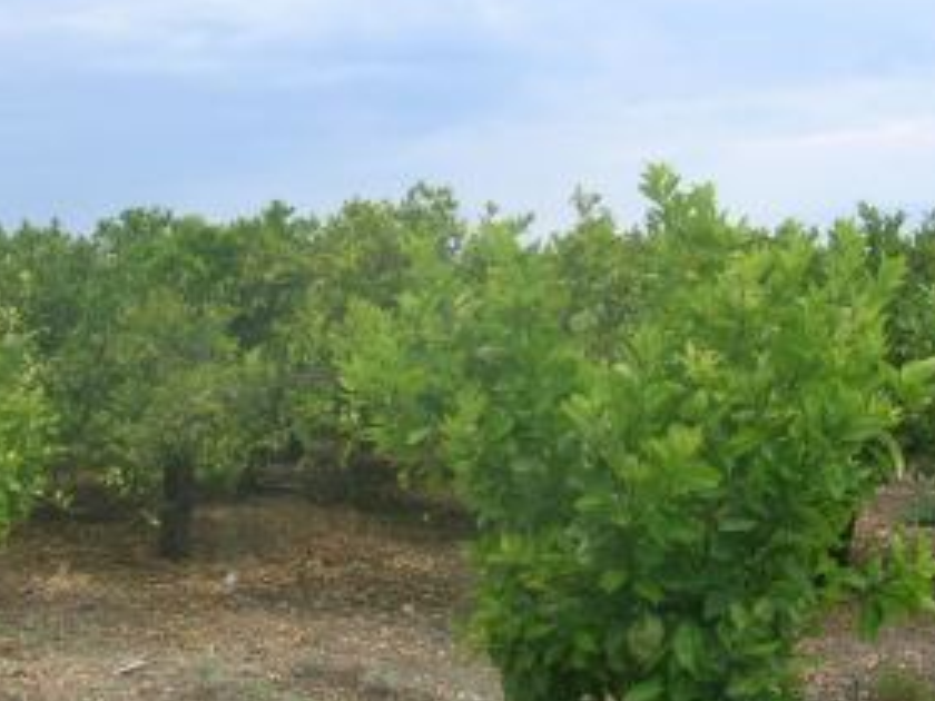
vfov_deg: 26.0
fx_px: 1513
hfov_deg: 33.9
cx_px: 291
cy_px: 441
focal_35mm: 56
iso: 50
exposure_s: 1/345
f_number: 4.8
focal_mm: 5.4
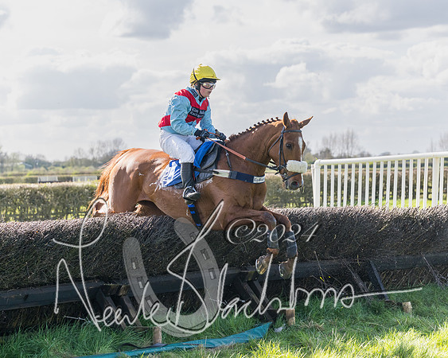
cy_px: 161
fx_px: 1320
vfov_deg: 15.4
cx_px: 236
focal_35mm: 100
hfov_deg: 19.3
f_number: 4
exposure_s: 1/2000
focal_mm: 70
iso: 400
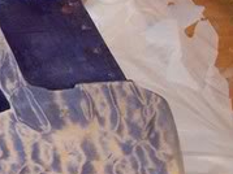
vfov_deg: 10.9
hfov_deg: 13.3
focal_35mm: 136
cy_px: 88
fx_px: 915
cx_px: -167
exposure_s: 1/30
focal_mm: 8
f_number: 2.8
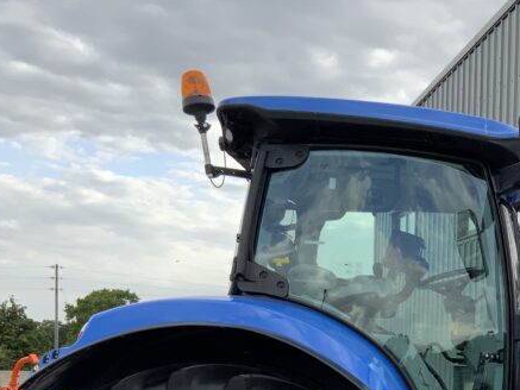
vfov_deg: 20.9
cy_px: 397
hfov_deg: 26.7
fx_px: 1022
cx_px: 539
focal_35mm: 68
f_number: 1.8
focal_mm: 3
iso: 16
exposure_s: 1/378
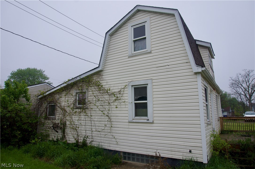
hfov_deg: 73.8
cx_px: 128
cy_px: 84
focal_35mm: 24
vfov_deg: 53.0
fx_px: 170
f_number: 8
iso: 100
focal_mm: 16
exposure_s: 1/100
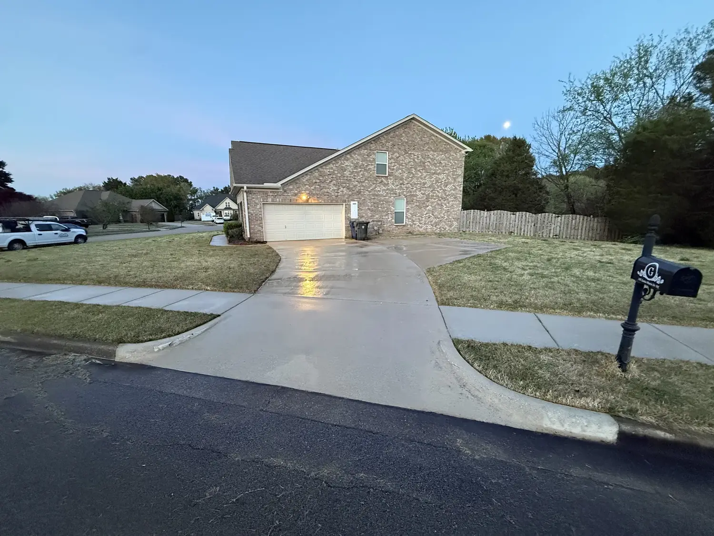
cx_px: 357
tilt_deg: -10.0
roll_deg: -0.2
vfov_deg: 85.7
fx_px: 289
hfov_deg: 102.1
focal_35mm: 14
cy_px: 268
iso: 800
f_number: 2.2
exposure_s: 1/60
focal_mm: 2.22
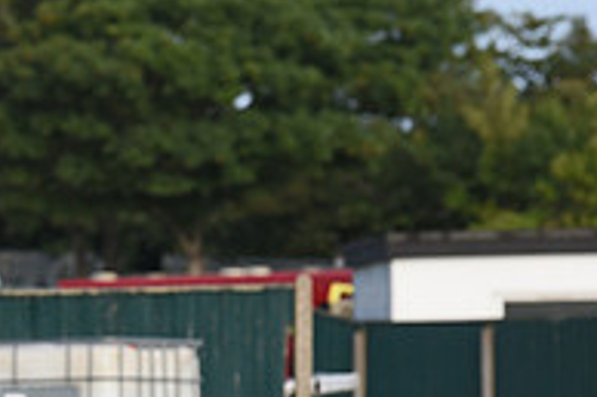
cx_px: -271
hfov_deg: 4.0
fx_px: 8434
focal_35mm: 509
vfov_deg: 2.7
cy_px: 522
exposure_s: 1/2000
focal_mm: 170
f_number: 5.6
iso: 640
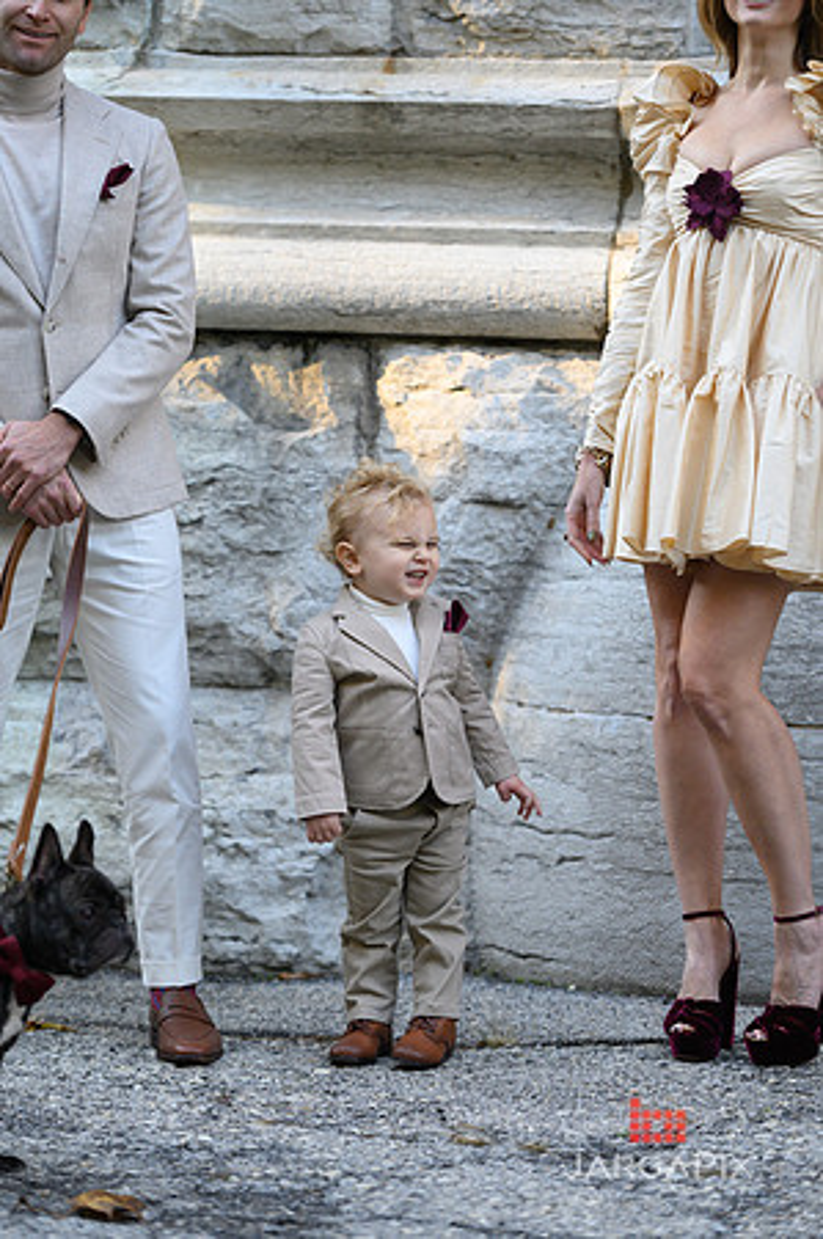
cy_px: 620
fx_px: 4193
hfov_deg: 11.2
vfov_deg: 16.8
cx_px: 412
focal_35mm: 122
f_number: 3.2
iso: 1600
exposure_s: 1/1250
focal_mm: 122
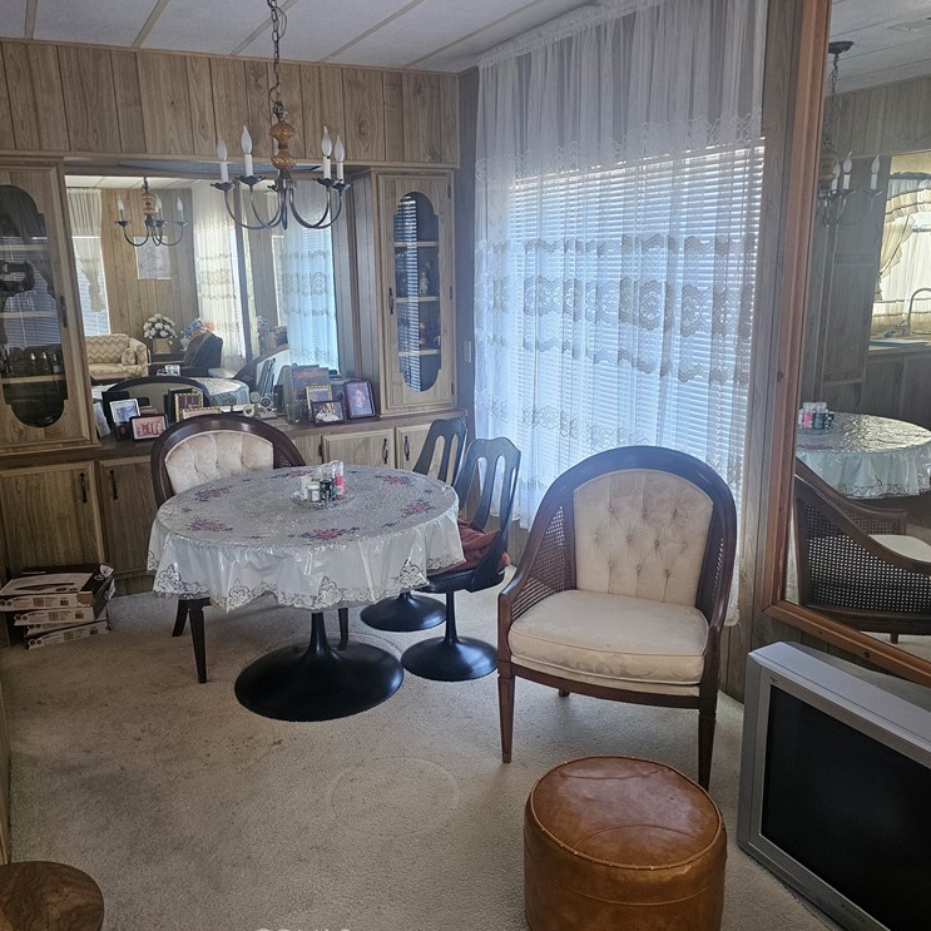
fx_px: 852
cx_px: 462
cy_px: 477
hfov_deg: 57.3
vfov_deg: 57.3
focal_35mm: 28
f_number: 1.7
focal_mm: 6.3
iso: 200
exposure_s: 1/120
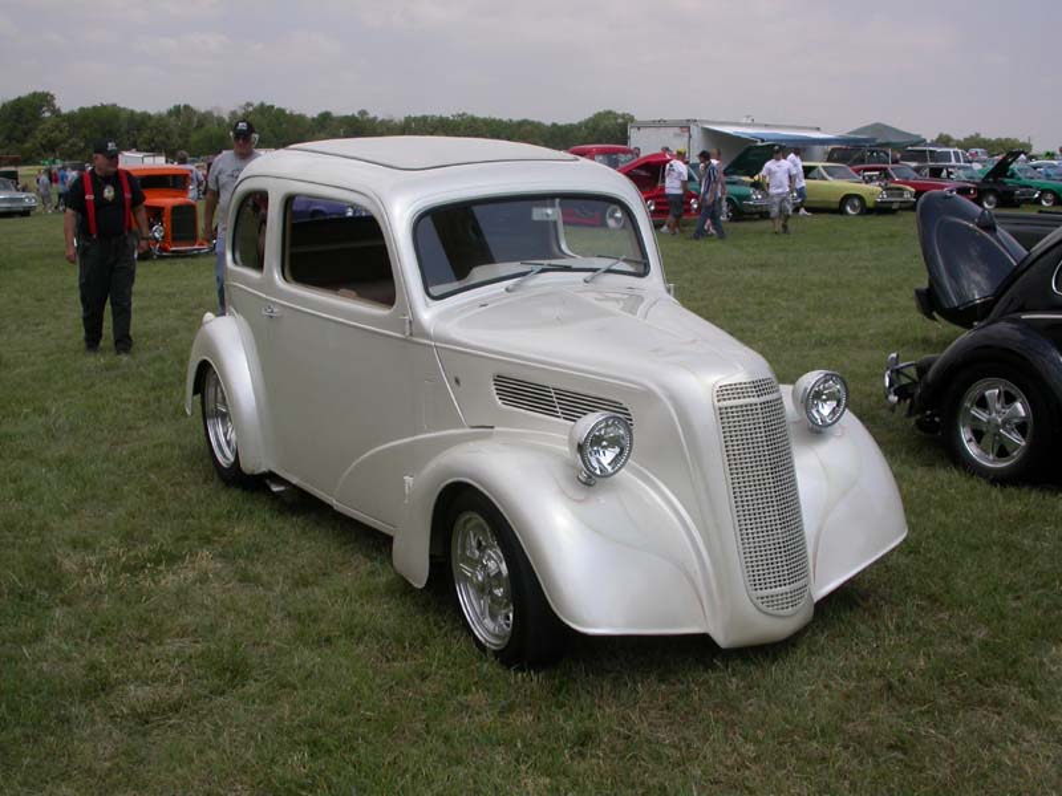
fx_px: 1166
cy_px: 398
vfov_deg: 37.7
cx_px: 531
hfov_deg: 49.0
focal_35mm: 38
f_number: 7.5
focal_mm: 7.85
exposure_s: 1/463
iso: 100
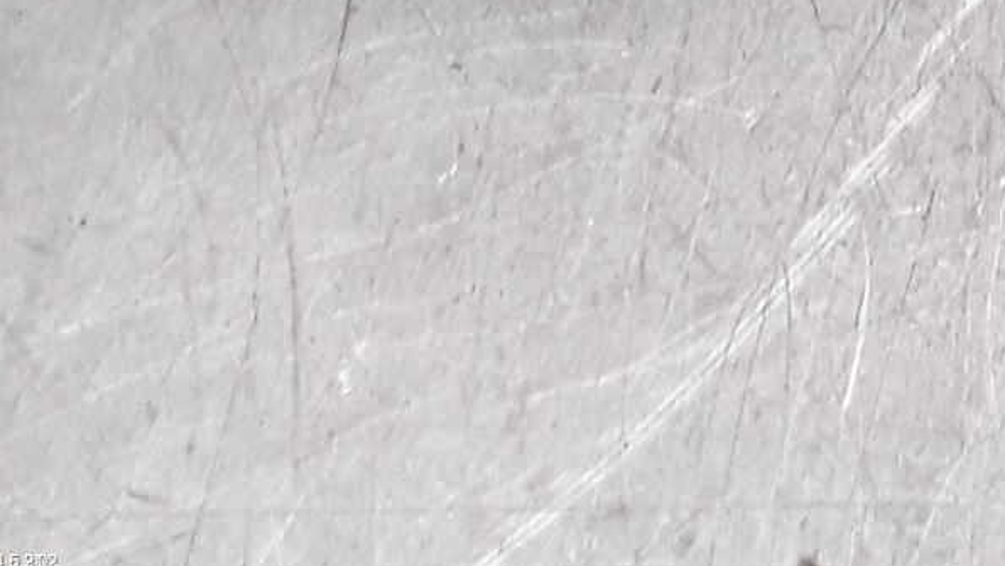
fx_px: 2799
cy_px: -721
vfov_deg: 10.2
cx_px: 1608
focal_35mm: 105
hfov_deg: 17.7
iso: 50
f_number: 1.9
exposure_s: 1/50
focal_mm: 2.91
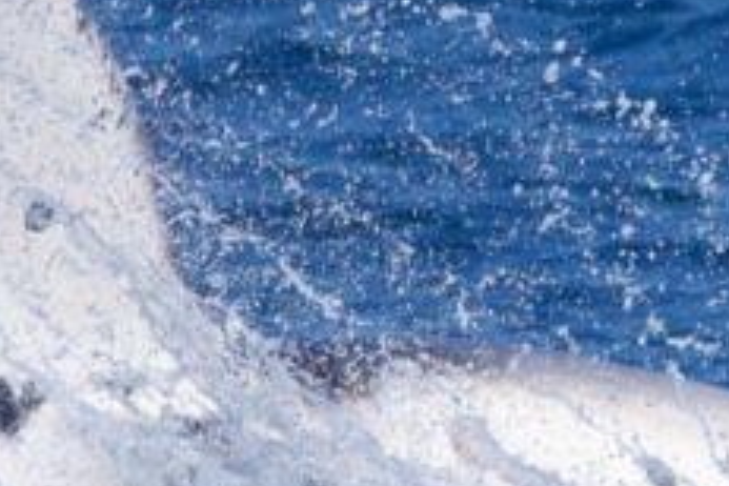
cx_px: 495
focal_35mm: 2076
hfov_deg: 1.0
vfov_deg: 0.7
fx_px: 42036
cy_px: 289
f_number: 8
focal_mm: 600
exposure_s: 1/3200
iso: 1000
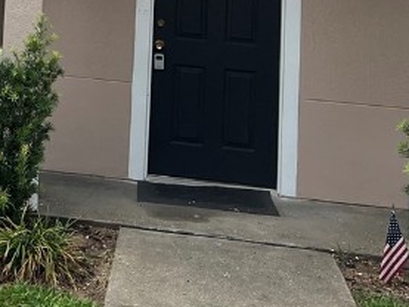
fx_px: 1135
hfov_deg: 19.7
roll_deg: -4.0
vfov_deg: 13.7
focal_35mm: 96
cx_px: -16
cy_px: -254
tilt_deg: +8.7
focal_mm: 5.7
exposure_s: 1/2353
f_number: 1.5
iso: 50
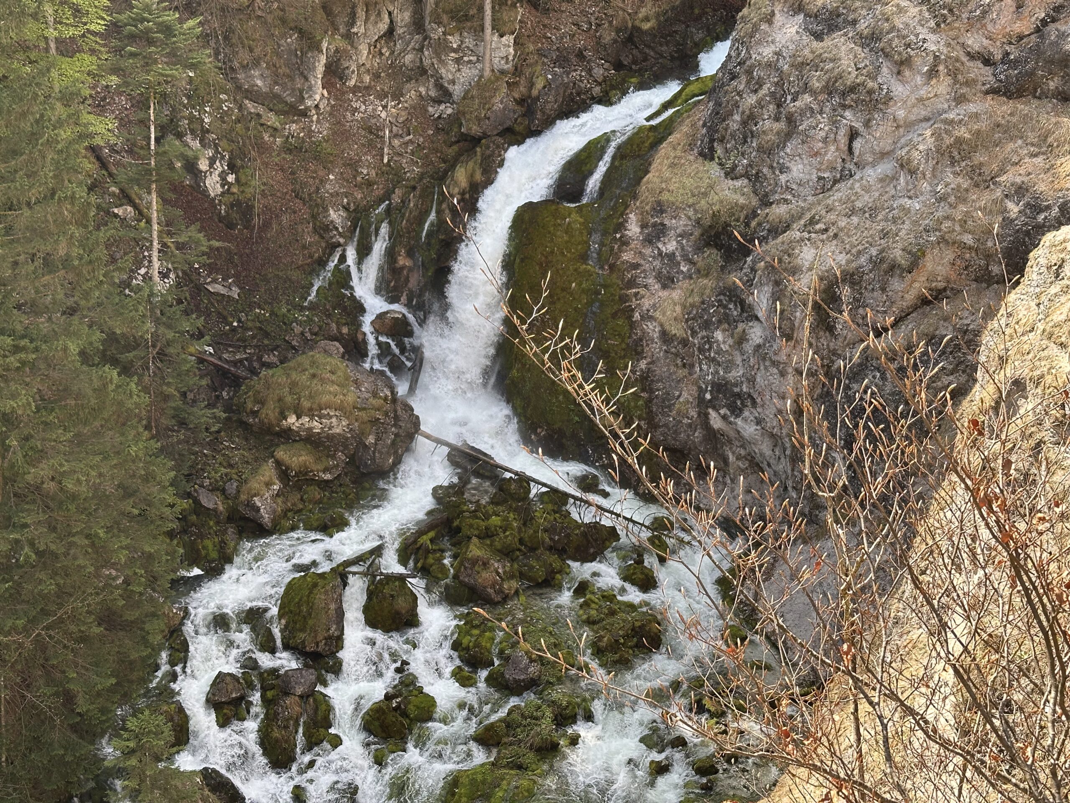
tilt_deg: -20.7
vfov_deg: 30.3
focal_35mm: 48
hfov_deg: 39.7
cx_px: 535
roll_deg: -3.2
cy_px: 402
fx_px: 1484
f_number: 1.78
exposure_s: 1/473
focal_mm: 6.86
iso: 64
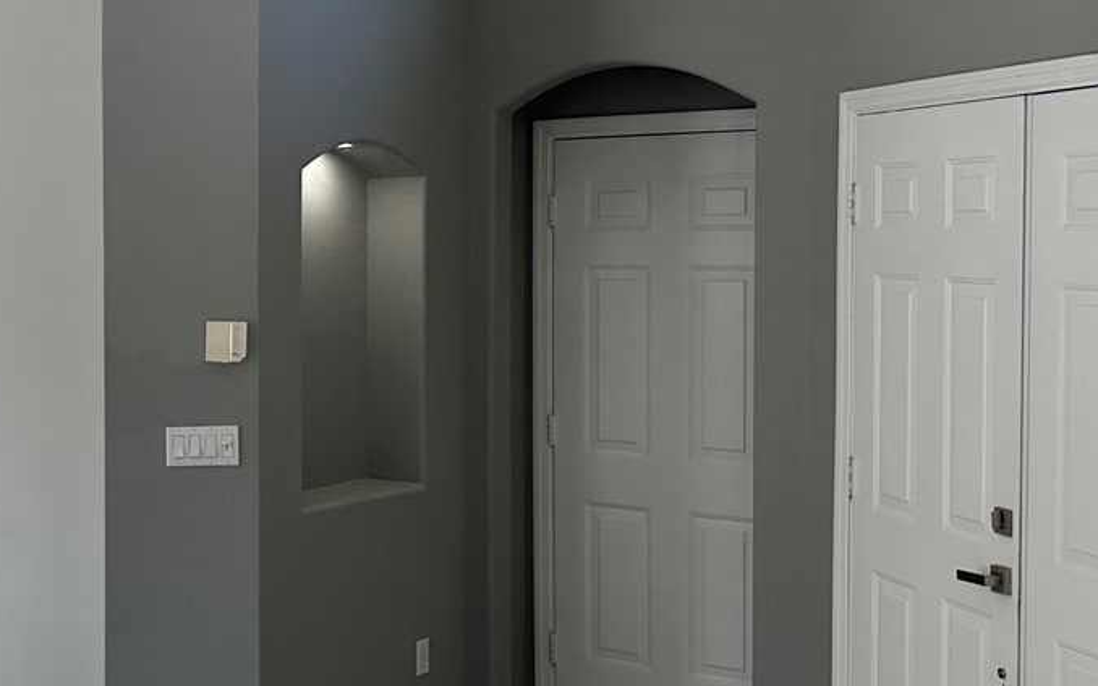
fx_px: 1796
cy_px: 311
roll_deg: +0.4
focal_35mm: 60
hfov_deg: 31.9
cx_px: 53
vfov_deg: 21.6
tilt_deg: -2.3
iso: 64
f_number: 1.78
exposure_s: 1/125
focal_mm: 6.86
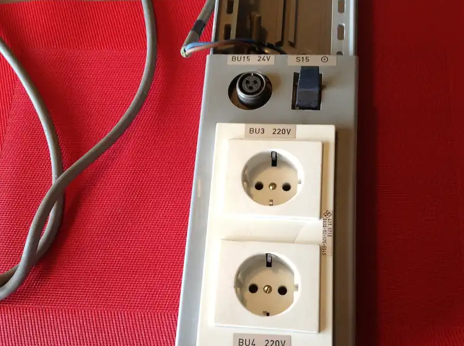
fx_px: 602
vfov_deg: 32.0
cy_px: 197
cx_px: 219
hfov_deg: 42.1
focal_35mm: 45
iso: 50
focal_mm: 4.28
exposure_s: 1/40
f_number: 2.4
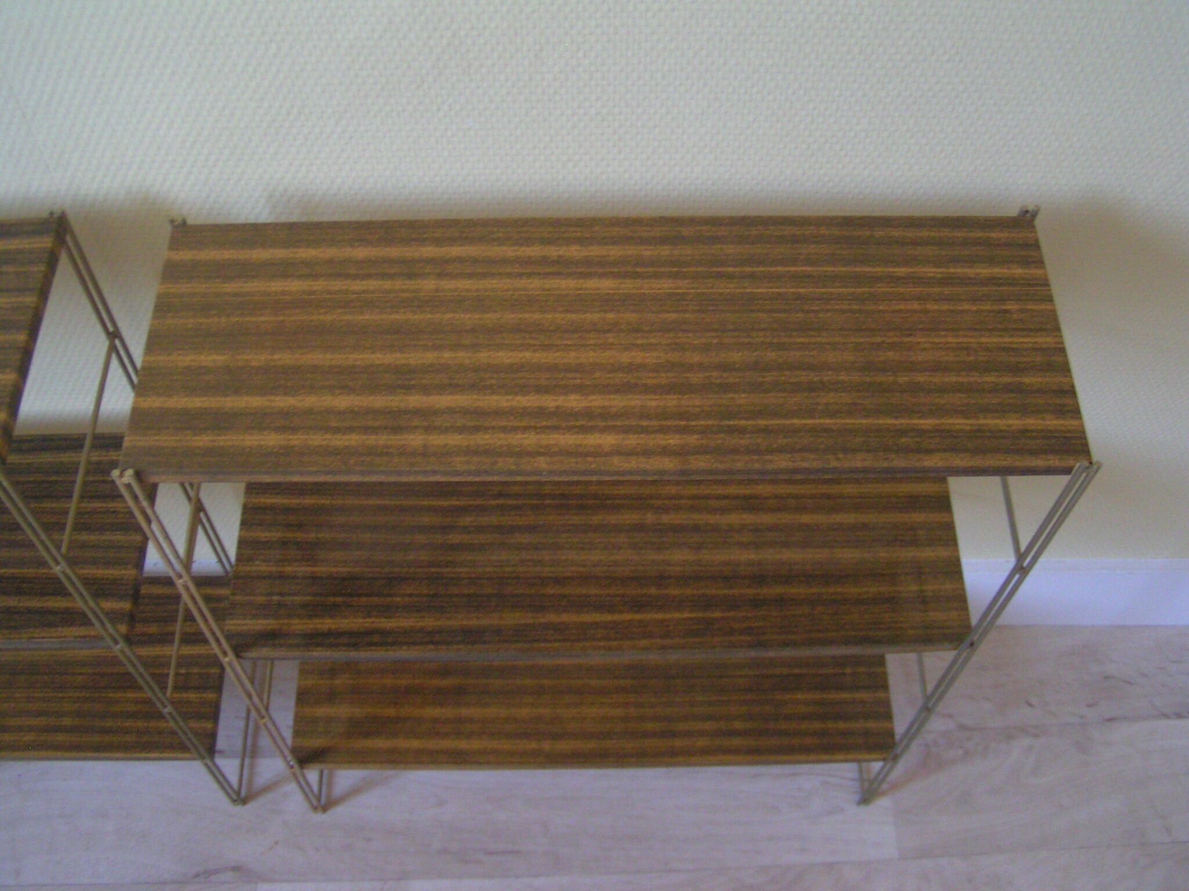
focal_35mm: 38
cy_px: 446
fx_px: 1305
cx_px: 594
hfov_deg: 49.0
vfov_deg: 37.7
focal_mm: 5.8
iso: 200
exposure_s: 1/15
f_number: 2.8
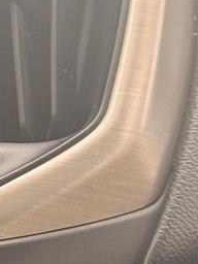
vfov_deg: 8.2
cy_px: 137
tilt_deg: -2.3
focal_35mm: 240
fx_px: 1830
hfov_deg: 5.7
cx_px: -421
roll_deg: -1.5
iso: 100
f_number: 1.78
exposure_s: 1/61
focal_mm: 6.76
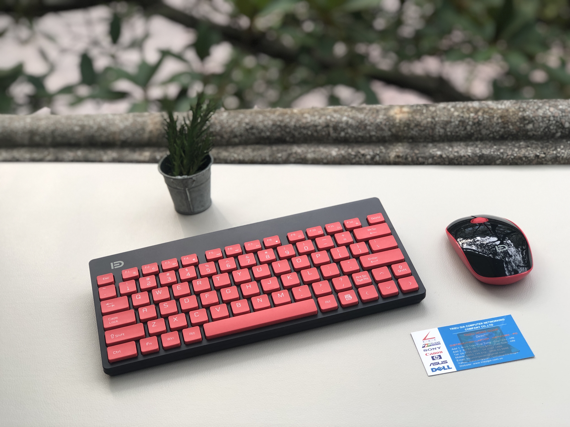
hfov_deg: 33.8
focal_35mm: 57
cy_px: 214
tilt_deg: -32.9
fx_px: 939
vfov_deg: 25.7
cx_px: 285
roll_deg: +7.0
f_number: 2.8
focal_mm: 6.6
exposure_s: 1/120
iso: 32
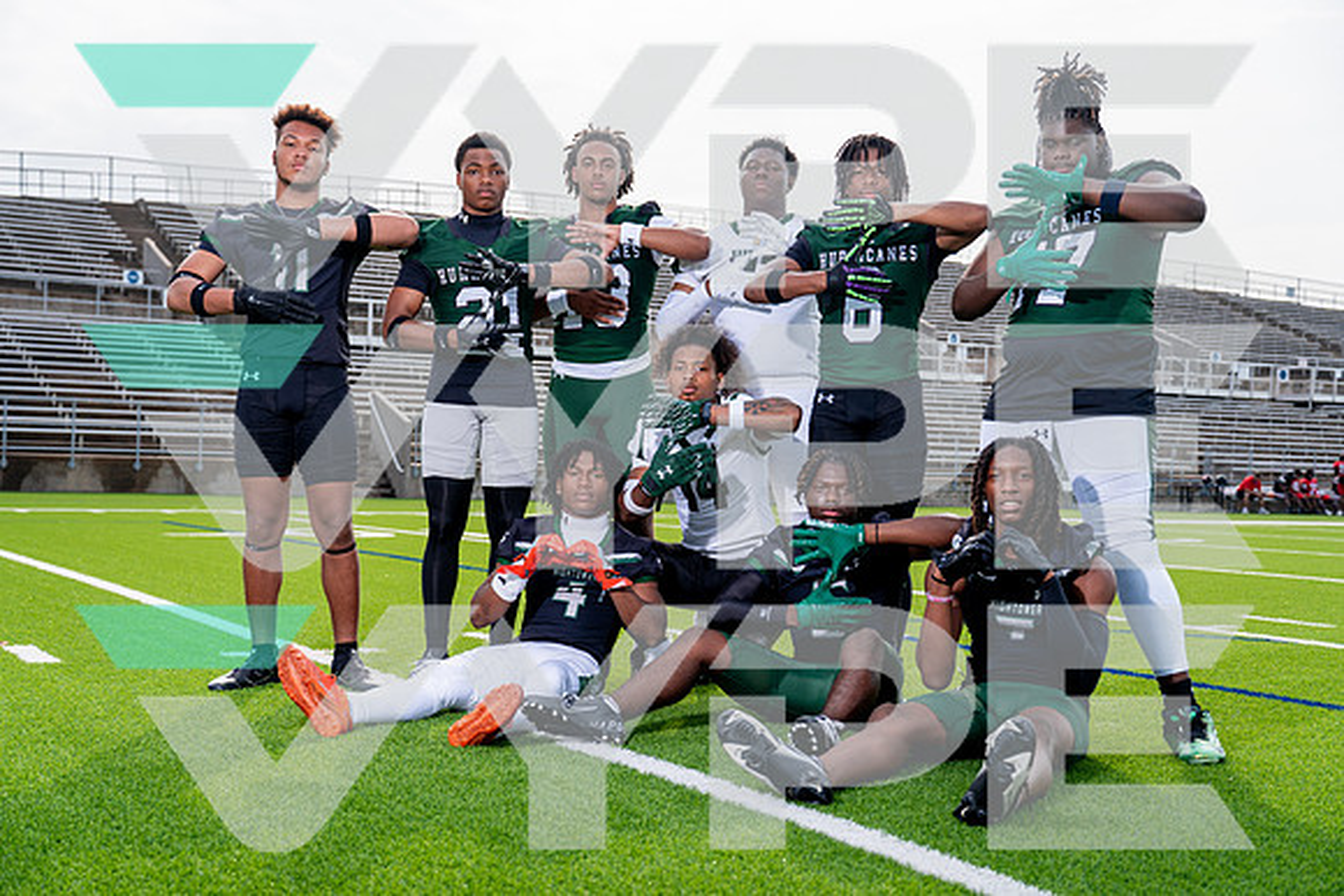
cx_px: 672
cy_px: 448
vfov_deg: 28.7
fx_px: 1755
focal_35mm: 47
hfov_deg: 41.9
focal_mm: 47
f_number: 4
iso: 100
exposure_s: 1/800
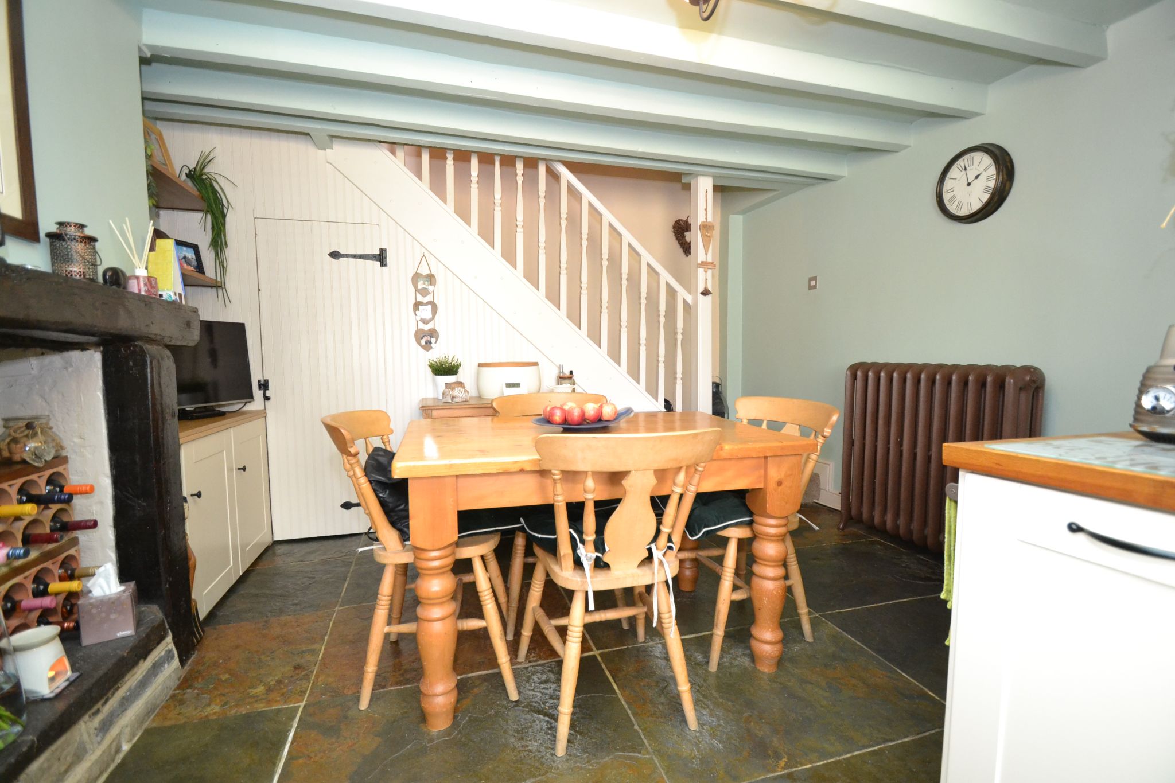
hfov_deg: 100.4
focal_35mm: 15
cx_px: 588
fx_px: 490
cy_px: 392
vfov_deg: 77.3
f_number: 3.5
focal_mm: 10
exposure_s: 1/60
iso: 2000
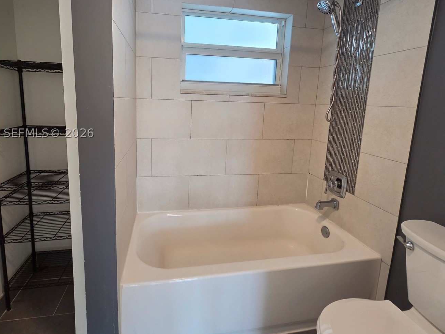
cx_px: 199
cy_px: 133
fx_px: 206
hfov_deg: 94.2
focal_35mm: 16
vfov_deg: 77.2
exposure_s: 1/120
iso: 160
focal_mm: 2.2
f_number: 2.2
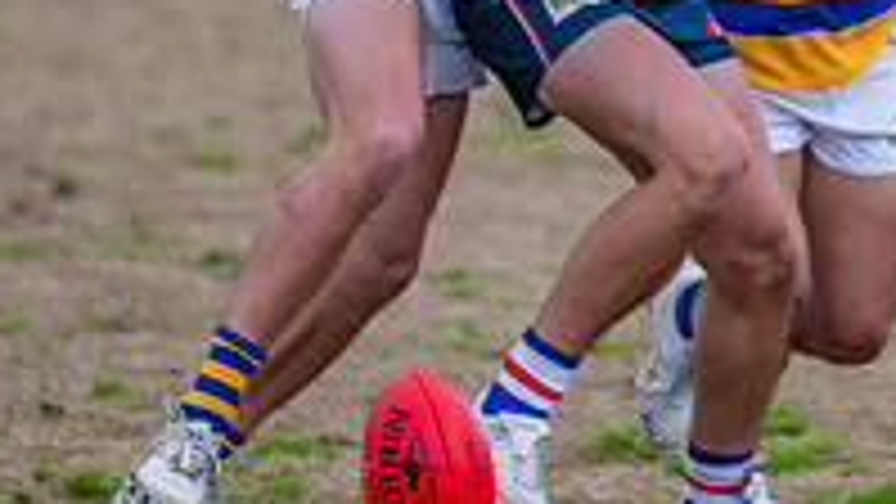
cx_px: 607
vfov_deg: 1.1
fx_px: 26209
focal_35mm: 1103
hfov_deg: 2.0
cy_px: 13
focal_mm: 300
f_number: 2.8
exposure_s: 1/2000
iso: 1100
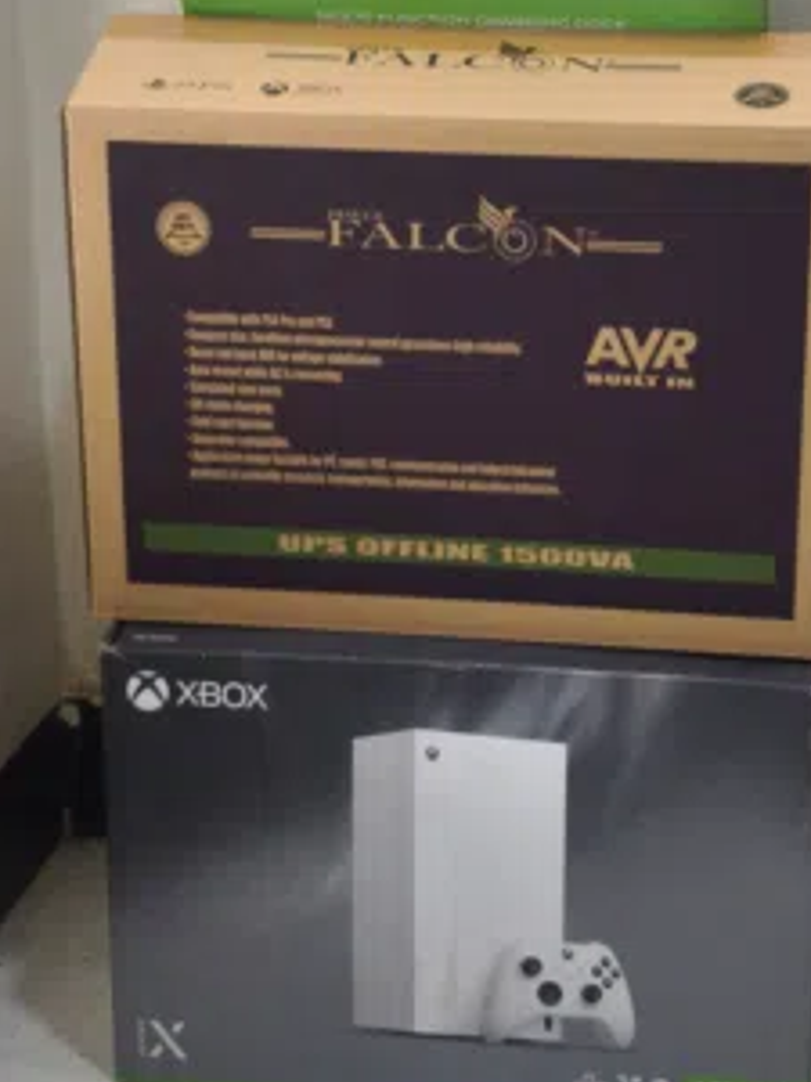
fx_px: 2374
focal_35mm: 76
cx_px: 479
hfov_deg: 19.4
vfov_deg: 25.6
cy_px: 418
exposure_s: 1/100
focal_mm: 6.57
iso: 320
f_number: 1.6
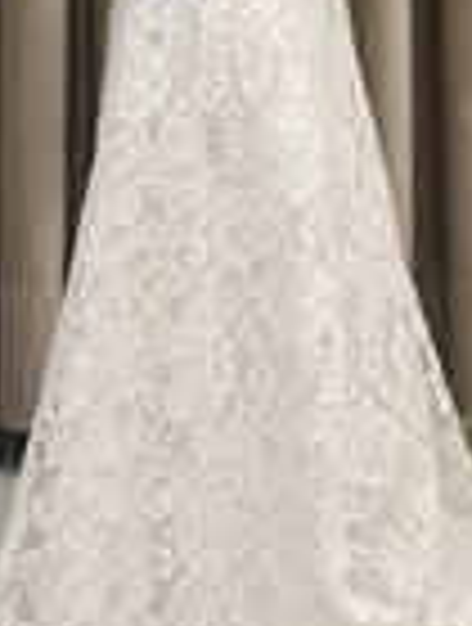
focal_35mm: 199
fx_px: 3601
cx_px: 351
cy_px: -412
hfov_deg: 7.5
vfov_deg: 9.5
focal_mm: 5.96
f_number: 1.6
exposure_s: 1/557
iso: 32
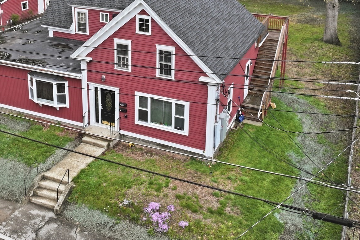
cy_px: 36
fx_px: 440
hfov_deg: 44.1
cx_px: 131
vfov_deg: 29.6
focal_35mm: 44
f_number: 2.8
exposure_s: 1/400
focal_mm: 12.3
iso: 160
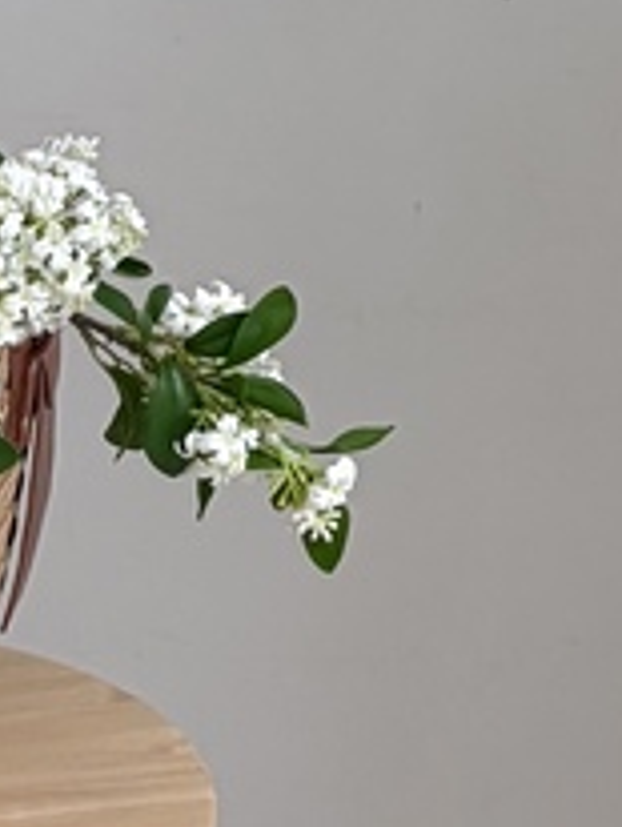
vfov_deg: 15.4
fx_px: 3012
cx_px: 915
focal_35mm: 126
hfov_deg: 11.3
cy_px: 20
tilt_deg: -4.3
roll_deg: +0.8
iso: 80
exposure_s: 1/123
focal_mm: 5.96
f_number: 1.6
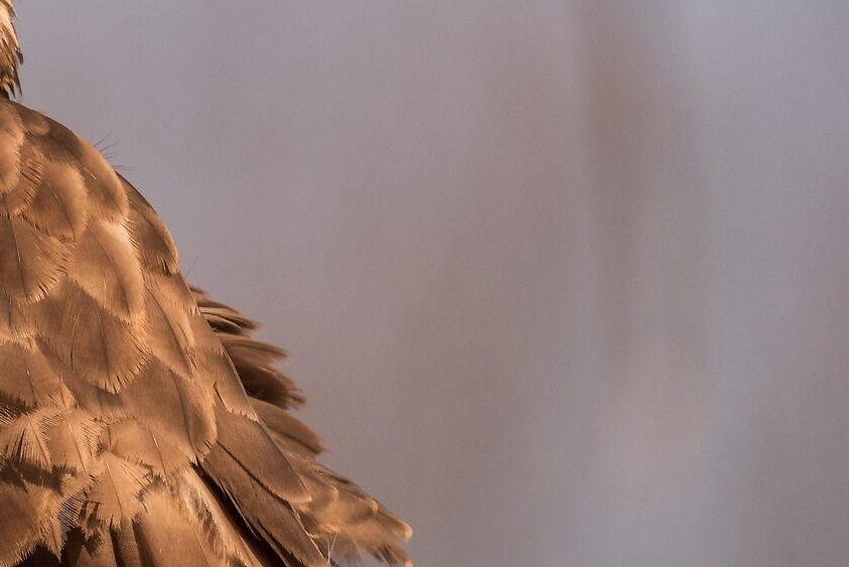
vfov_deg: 1.0
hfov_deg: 1.4
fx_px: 33598
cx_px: 146
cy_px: 308
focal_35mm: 1424
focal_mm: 500
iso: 500
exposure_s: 1/800
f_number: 5.6
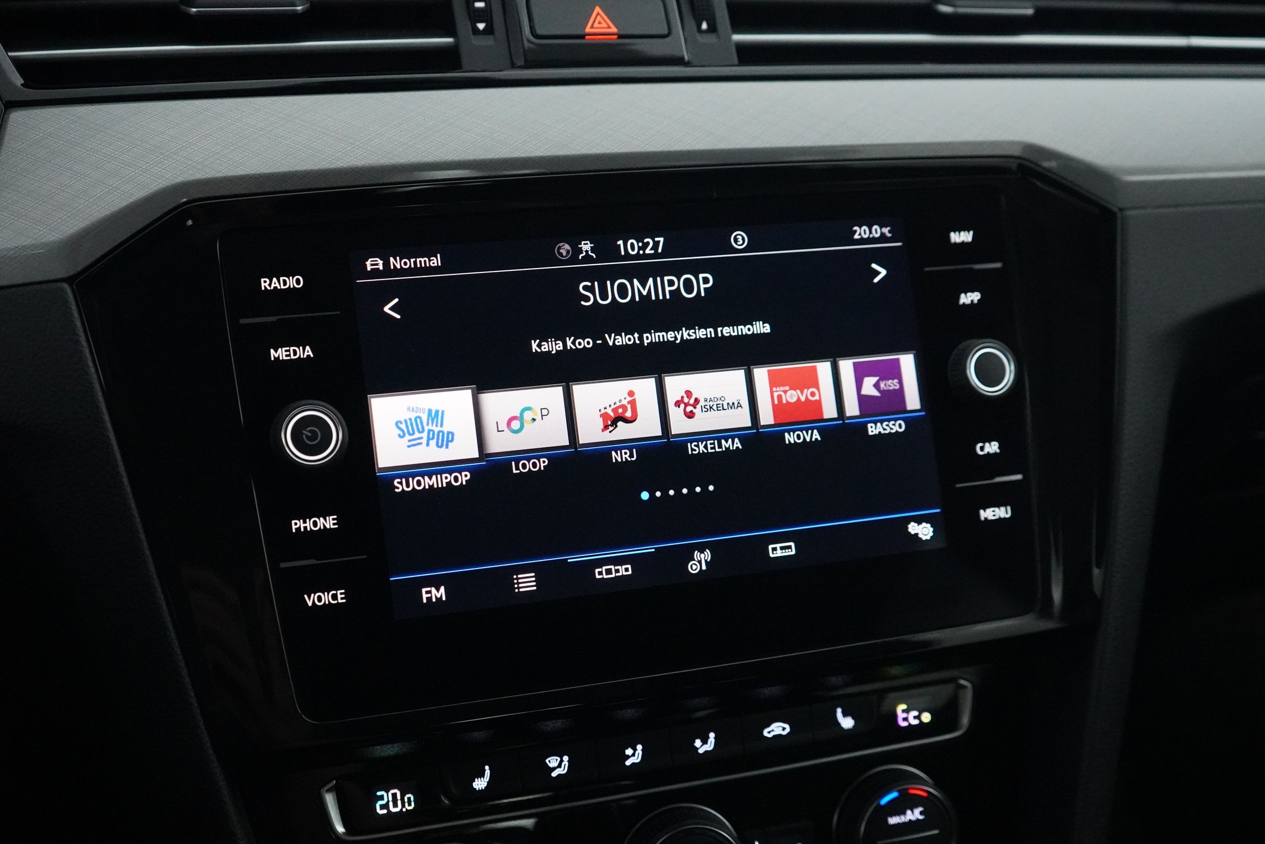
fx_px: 1476
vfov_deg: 31.9
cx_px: 632
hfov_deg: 46.4
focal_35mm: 42
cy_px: 422
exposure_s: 1/50
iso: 6400
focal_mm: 28
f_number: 3.5
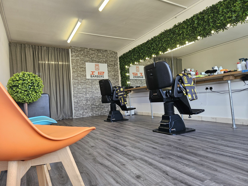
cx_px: 124
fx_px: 165
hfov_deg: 73.9
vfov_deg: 58.9
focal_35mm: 23
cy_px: 93
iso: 80
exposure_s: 1/100
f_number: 1.8
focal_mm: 5.4
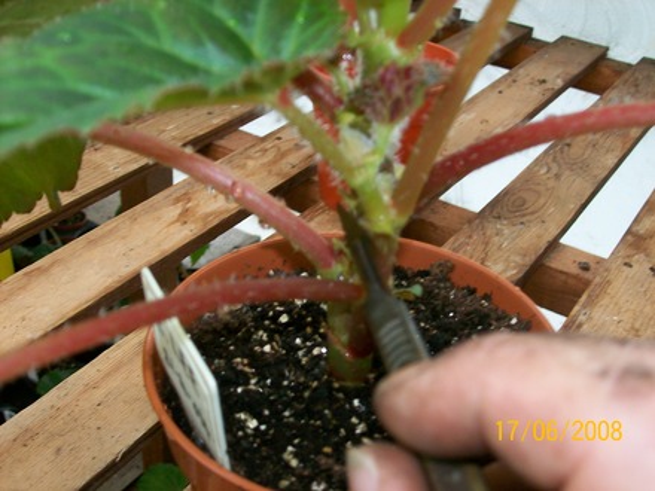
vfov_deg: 32.2
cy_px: 246
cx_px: 328
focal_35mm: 45
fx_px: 851
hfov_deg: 42.1
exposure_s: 1/73.1
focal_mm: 7.6
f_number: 3
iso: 80
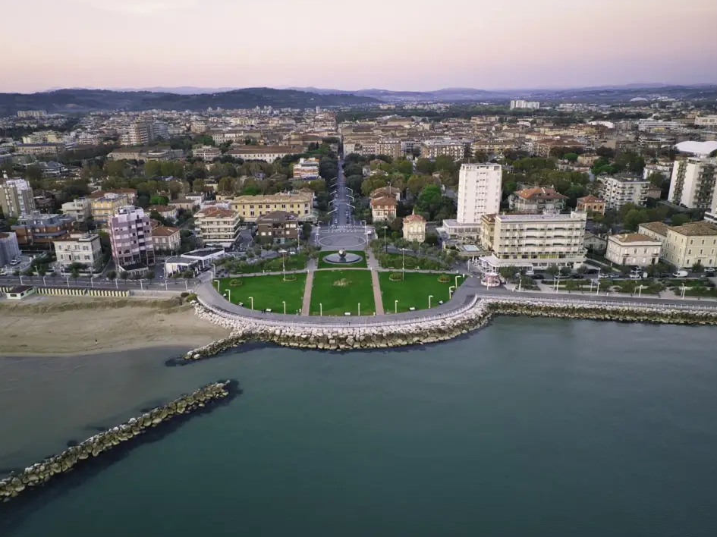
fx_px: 538
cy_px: 284
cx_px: 334
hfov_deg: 67.2
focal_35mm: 26
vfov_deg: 53.0
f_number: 2.8
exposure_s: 1/20
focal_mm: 12.3
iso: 100
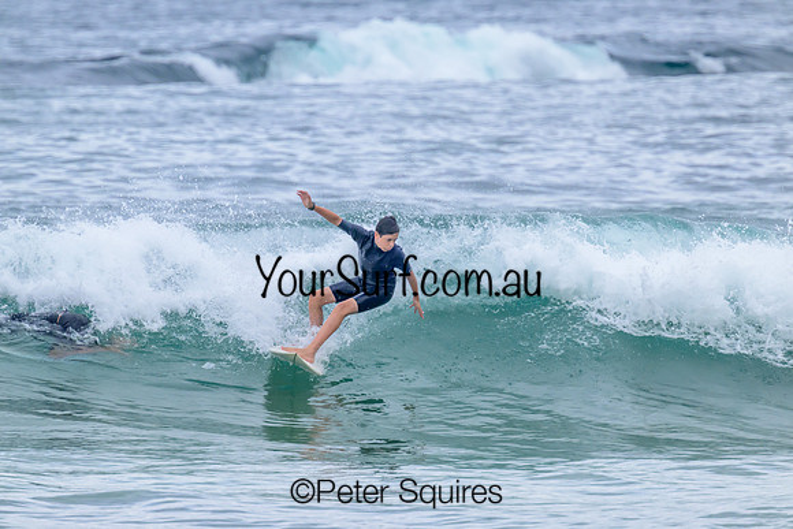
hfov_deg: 2.5
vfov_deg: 1.7
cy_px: 264
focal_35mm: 819
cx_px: 396
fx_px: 18049
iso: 1400
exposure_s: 1/2000
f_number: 11
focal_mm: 800
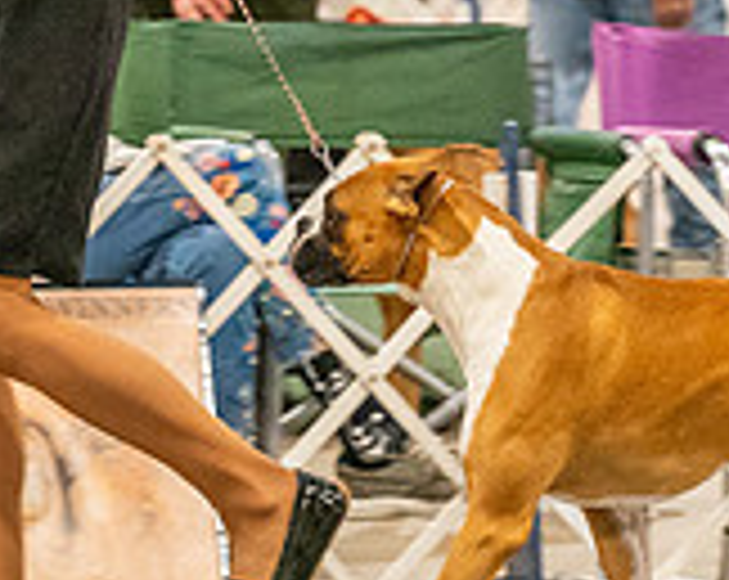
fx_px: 10208
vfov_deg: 3.3
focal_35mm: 474
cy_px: 63
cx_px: 524
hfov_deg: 4.1
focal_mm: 121
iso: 6400
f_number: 3.5
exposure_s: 1/250
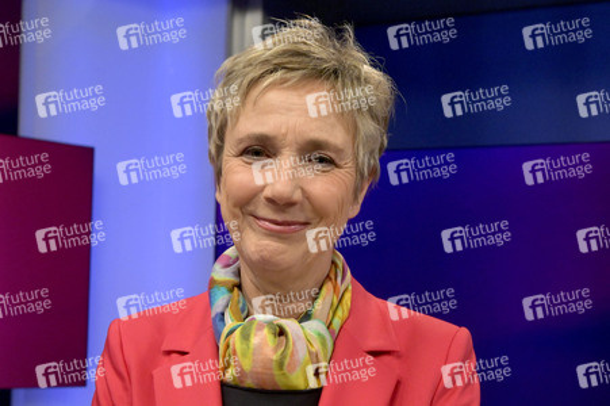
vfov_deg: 33.4
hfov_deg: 48.5
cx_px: 305
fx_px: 677
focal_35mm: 40
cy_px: 203
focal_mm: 40
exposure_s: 1/320
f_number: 7.1
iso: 2000
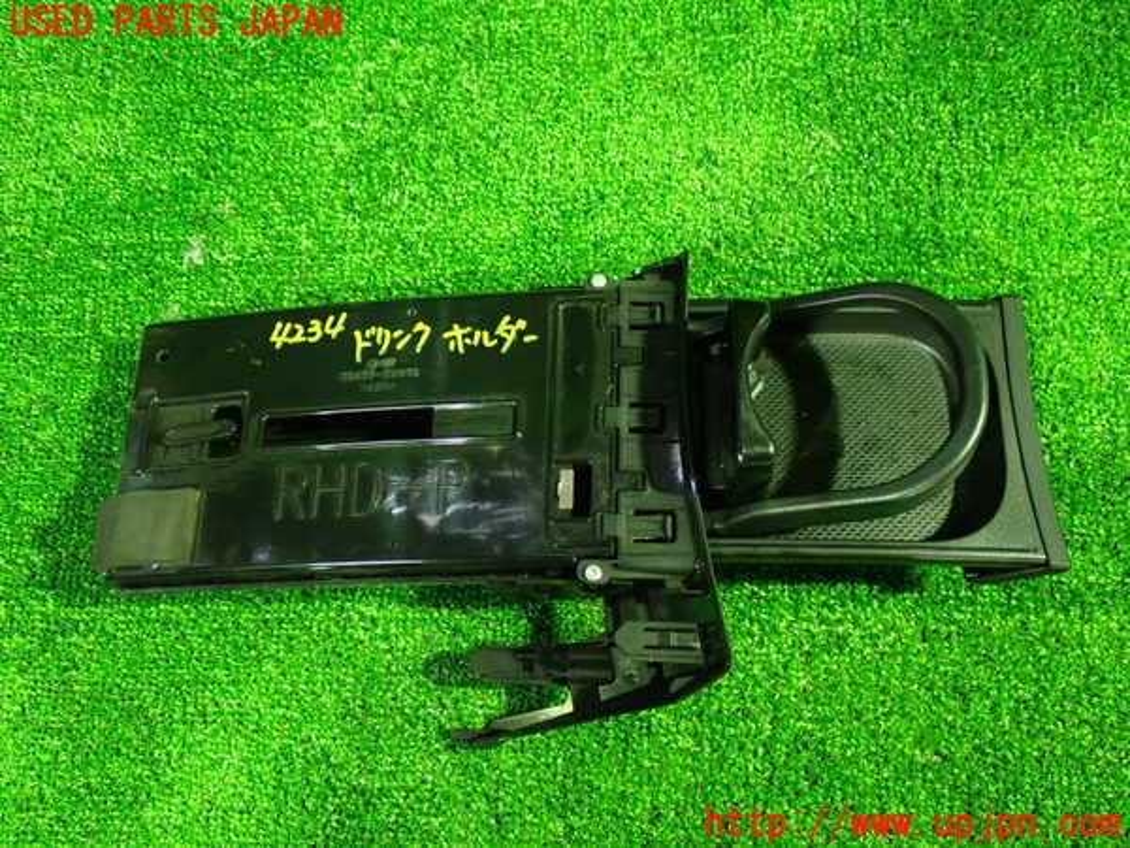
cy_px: 424
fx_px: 1240
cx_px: 565
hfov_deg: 49.0
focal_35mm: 38
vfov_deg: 37.7
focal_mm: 6.83
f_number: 2.7
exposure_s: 1/13
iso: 800
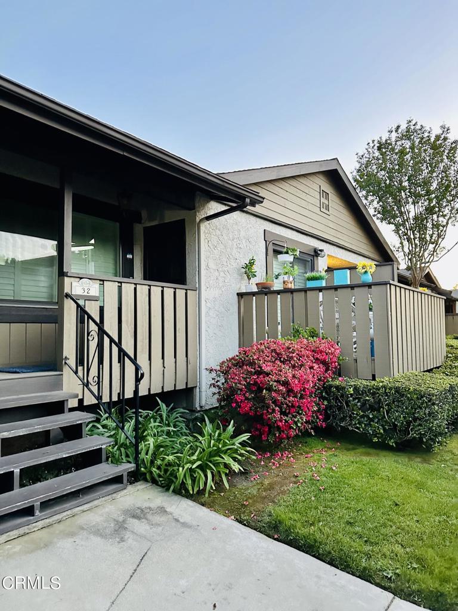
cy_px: 306
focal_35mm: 24
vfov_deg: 71.6
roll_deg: +0.2
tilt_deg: +3.8
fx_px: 423
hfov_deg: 56.8
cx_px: 229
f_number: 1.78
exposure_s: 1/59
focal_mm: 6.86
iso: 1000
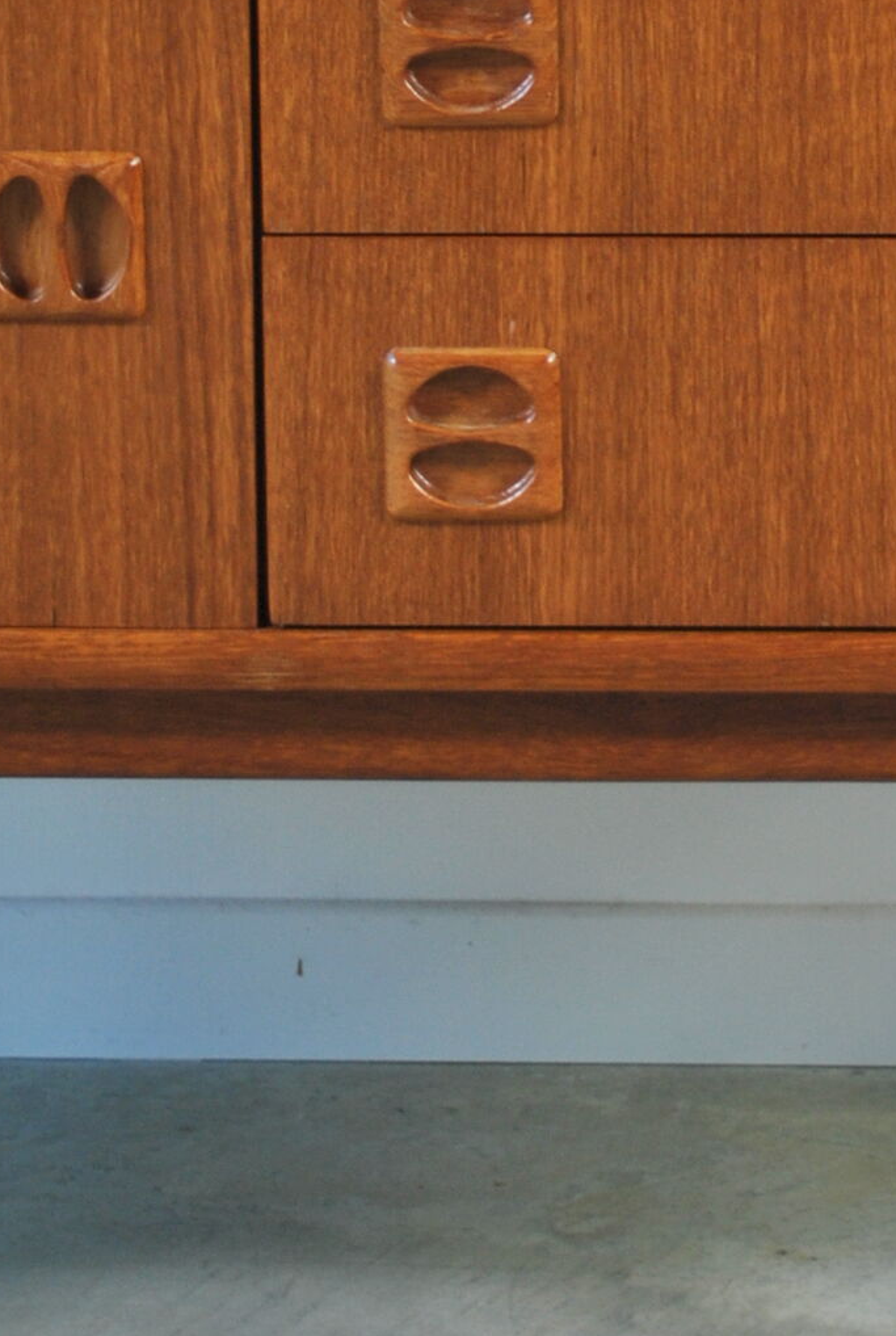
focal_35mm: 149
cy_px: -77
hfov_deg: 9.1
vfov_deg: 13.5
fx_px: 5554
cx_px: 1053
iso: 200
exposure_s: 1/60
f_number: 5
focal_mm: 35
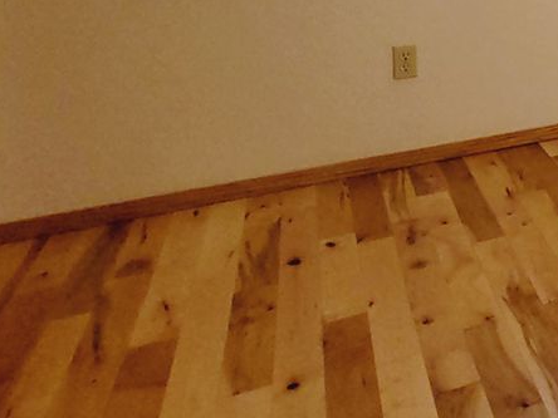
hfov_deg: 25.3
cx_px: 919
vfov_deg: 27.6
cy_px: -104
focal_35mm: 45
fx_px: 725
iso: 200
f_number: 2.2
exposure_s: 1/59
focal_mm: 2.2
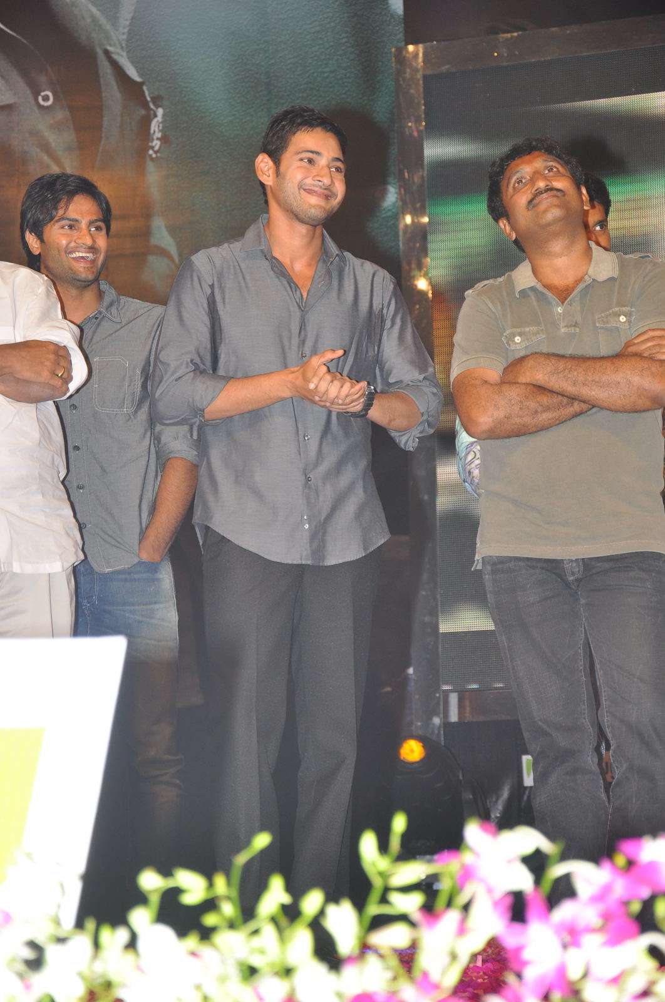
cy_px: 501
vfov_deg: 16.1
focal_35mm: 128
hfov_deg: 10.7
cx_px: 332
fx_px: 3543
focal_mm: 85
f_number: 6.3
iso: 400
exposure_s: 1/125
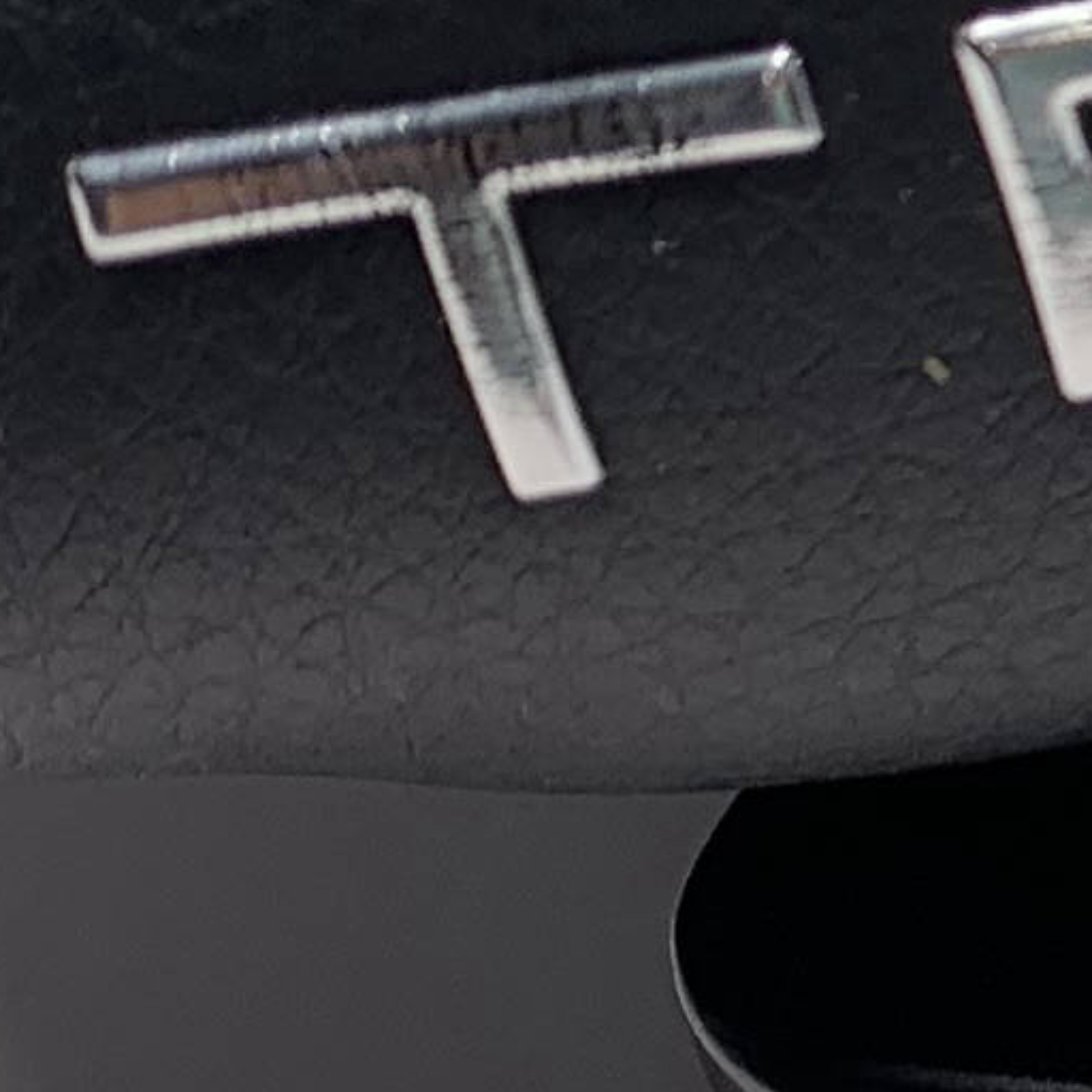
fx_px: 6460
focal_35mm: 181
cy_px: 87
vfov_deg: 9.6
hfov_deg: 8.8
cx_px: 2600
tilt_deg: -50.7
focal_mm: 4.25
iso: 25
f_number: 1.8
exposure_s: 1/221
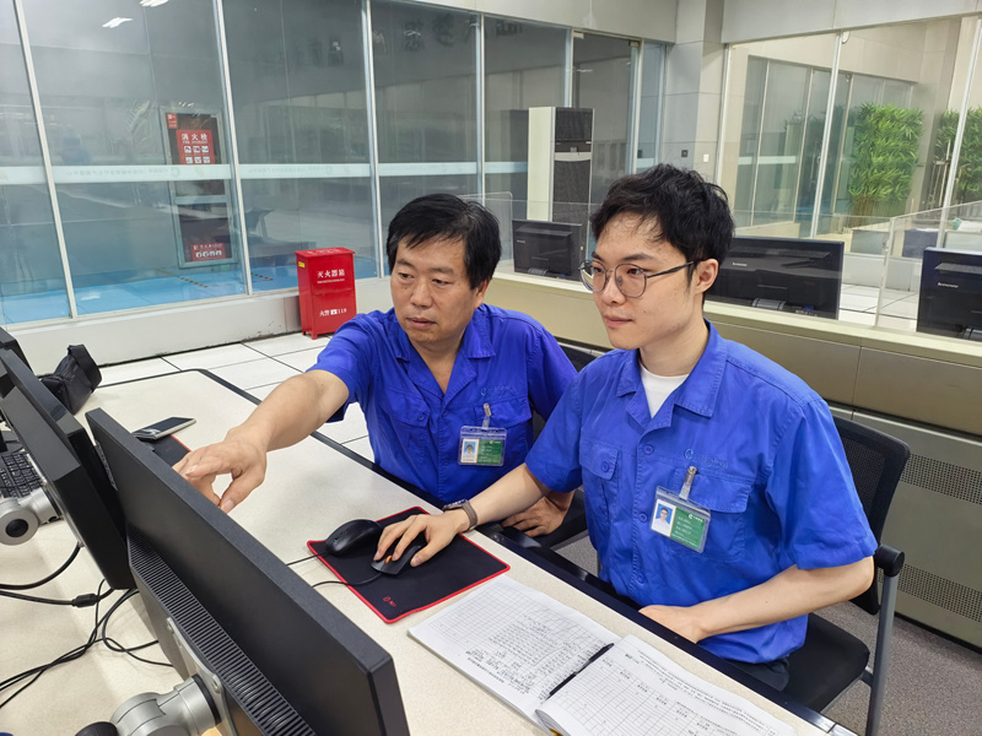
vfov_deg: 56.8
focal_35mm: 24
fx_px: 681
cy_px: 368
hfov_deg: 71.6
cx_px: 491
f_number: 4
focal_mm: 6.98
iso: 500
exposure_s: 1/33.3
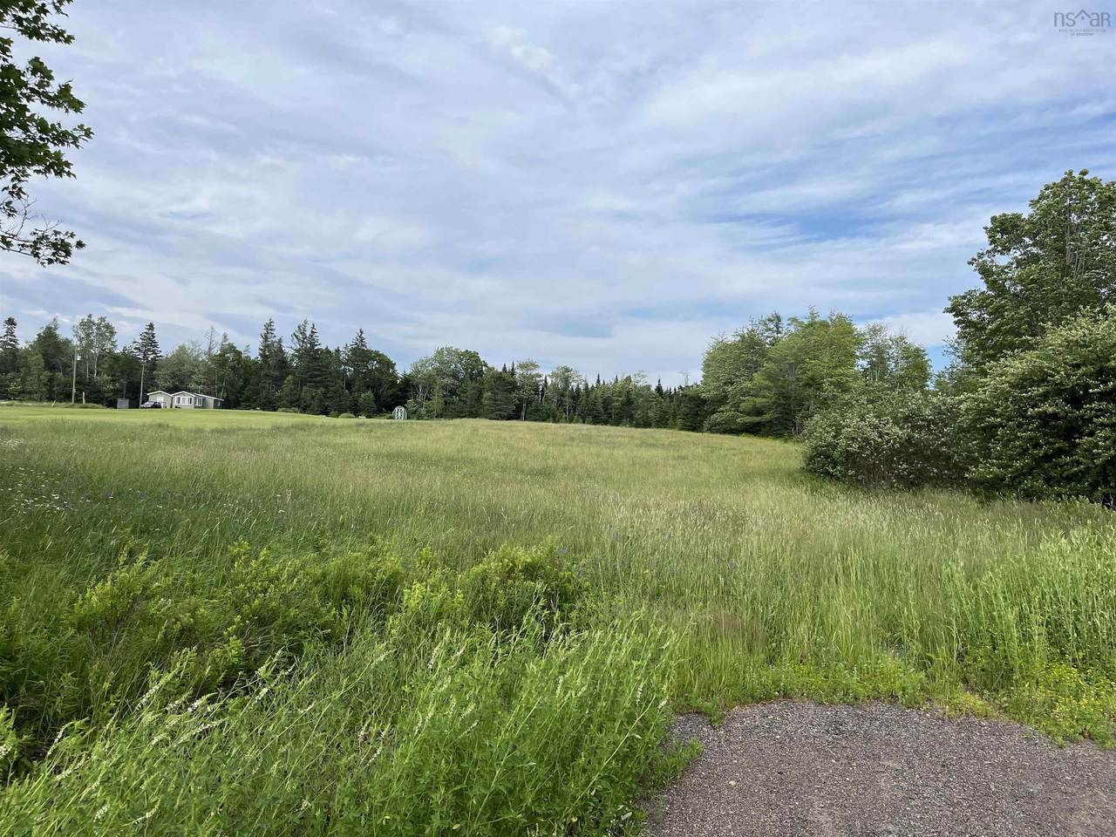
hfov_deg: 67.3
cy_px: 418
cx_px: 558
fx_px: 838
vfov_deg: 53.1
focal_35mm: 26
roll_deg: -2.7
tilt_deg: +3.3
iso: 50
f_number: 1.6
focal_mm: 5.1
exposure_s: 1/2899
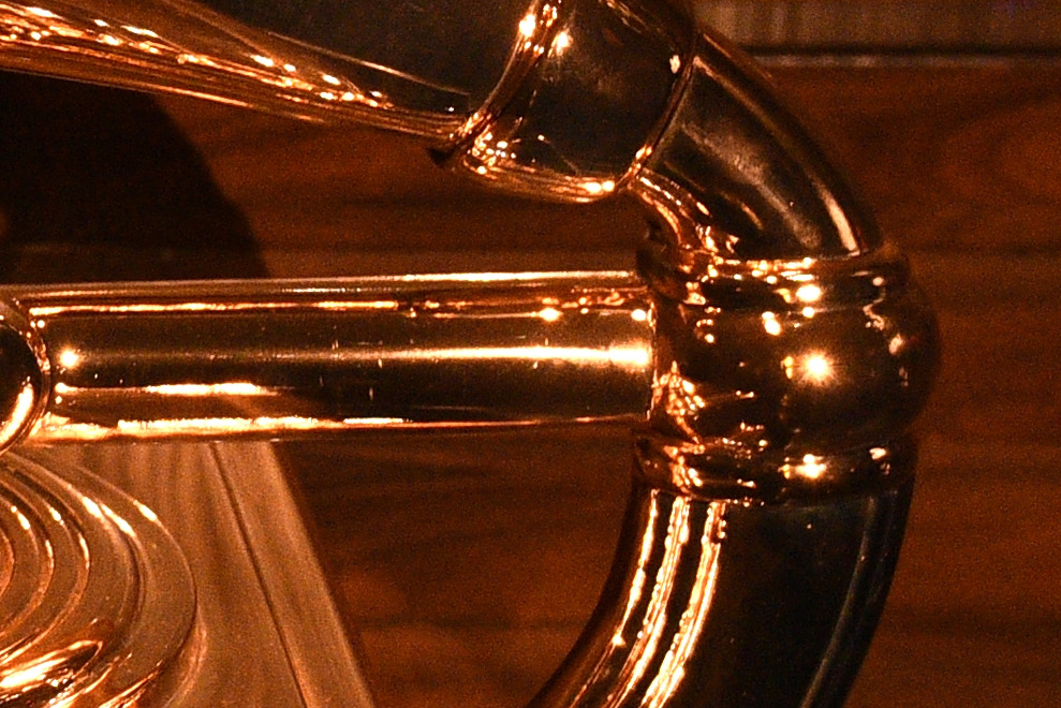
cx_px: -415
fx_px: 5100
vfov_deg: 7.9
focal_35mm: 173
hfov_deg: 11.5
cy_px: 298
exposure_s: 1/125
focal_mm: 29
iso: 2500
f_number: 3.2
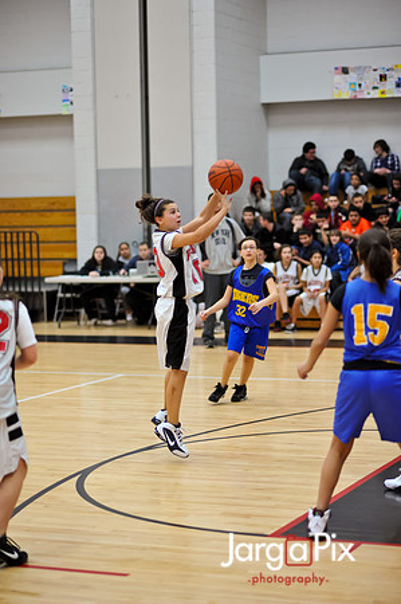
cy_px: 302
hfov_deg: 16.0
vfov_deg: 23.9
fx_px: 1423
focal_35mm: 85
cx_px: 200
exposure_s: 1/500
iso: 1250
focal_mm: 85
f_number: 2
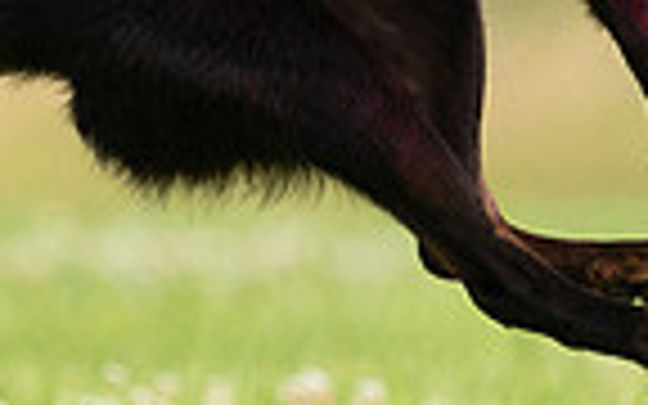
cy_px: -281
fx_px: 34843
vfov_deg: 0.7
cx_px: 310
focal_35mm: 1973
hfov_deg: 1.1
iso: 1600
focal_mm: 481
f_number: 6.3
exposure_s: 1/4000
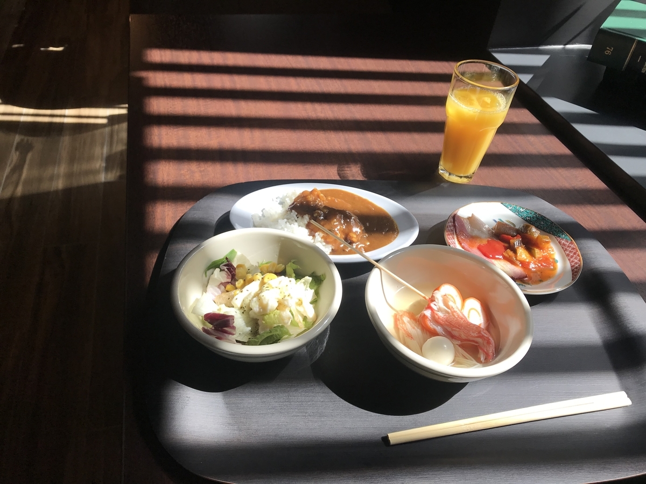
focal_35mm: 28
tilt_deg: -40.3
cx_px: 323
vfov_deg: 49.7
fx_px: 523
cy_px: 242
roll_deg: -7.1
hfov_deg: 63.4
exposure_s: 1/903
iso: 20
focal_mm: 3.99
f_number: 1.8
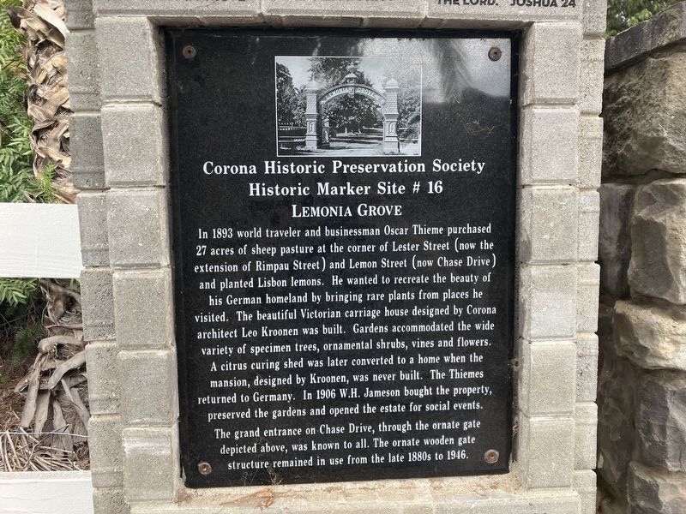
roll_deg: +0.9
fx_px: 555
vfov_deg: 49.7
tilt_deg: -5.0
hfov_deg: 63.4
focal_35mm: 28
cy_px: 257
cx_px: 343
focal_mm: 3.99
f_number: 1.8
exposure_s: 1/172
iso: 25
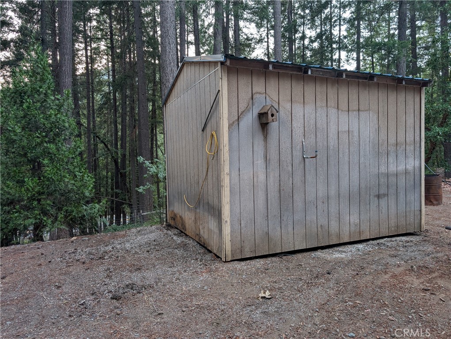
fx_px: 313
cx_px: 226
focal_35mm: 24
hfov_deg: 71.5
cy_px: 170
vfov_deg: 56.9
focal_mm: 6.9
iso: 77
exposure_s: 1/51.3
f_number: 1.68
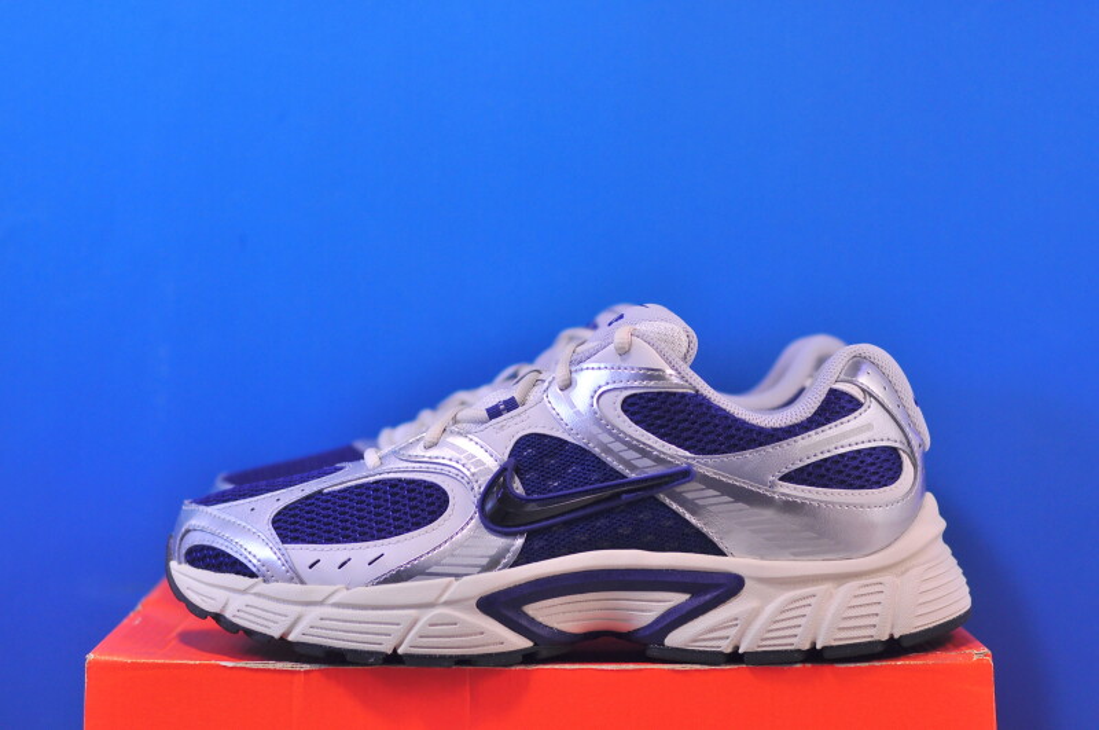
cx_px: 550
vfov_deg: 18.1
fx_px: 2286
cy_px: 365
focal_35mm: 75
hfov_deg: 27.0
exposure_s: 1/320
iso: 250
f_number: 2.5
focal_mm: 50
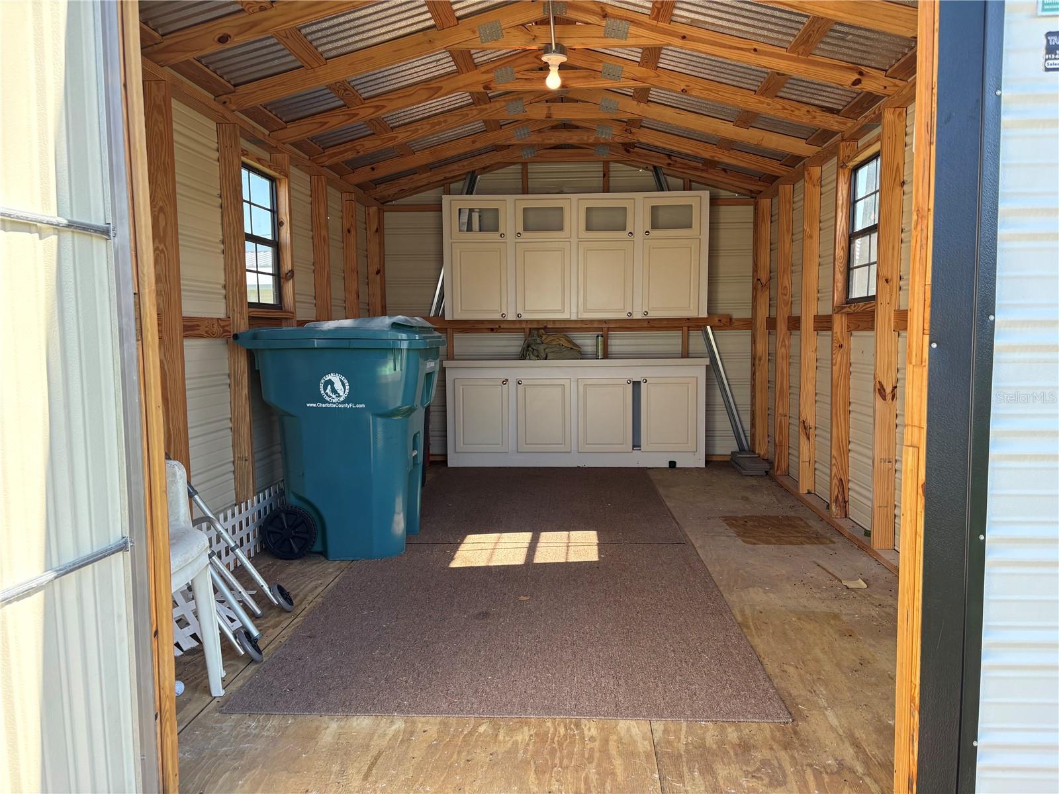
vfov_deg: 53.1
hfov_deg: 67.3
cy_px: 397
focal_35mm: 26
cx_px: 530
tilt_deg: -6.5
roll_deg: +0.8
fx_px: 795
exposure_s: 1/485
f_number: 1.6
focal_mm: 5.96
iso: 64
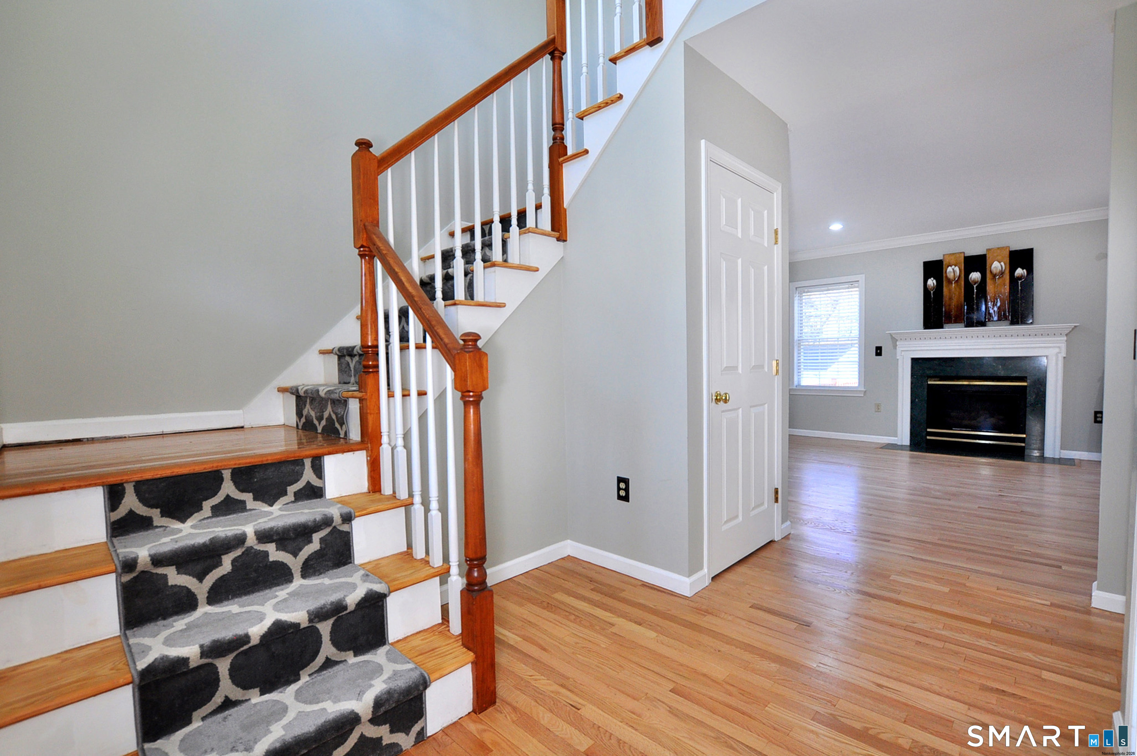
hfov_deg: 100.5
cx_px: 568
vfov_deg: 77.2
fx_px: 473
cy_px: 378
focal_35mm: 15
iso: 400
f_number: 5
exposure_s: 1/50
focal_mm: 10
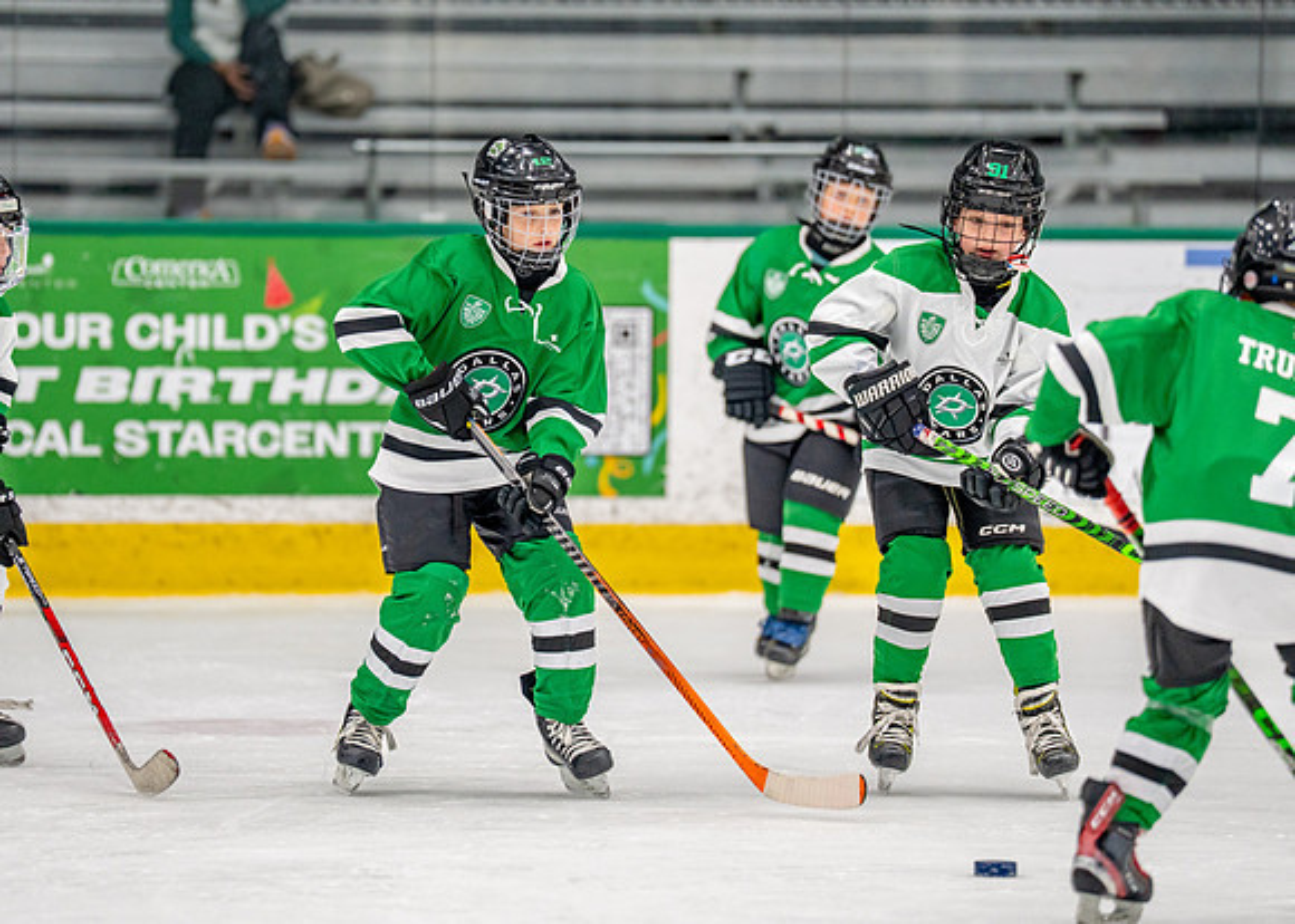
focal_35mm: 255
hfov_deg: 7.9
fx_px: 9393
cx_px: 488
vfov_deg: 5.6
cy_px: 375
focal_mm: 200
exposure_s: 1/1250
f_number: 2.8
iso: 1000
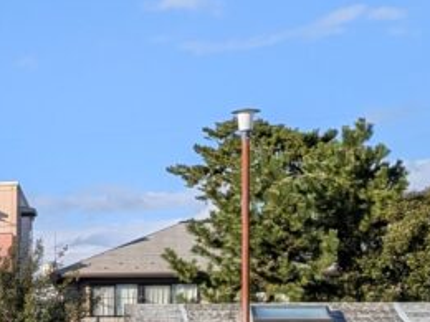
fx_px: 1466
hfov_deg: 13.4
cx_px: -518
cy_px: 337
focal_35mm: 118
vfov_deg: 12.4
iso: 27
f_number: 1.7
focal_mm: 4.53
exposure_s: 1/1733
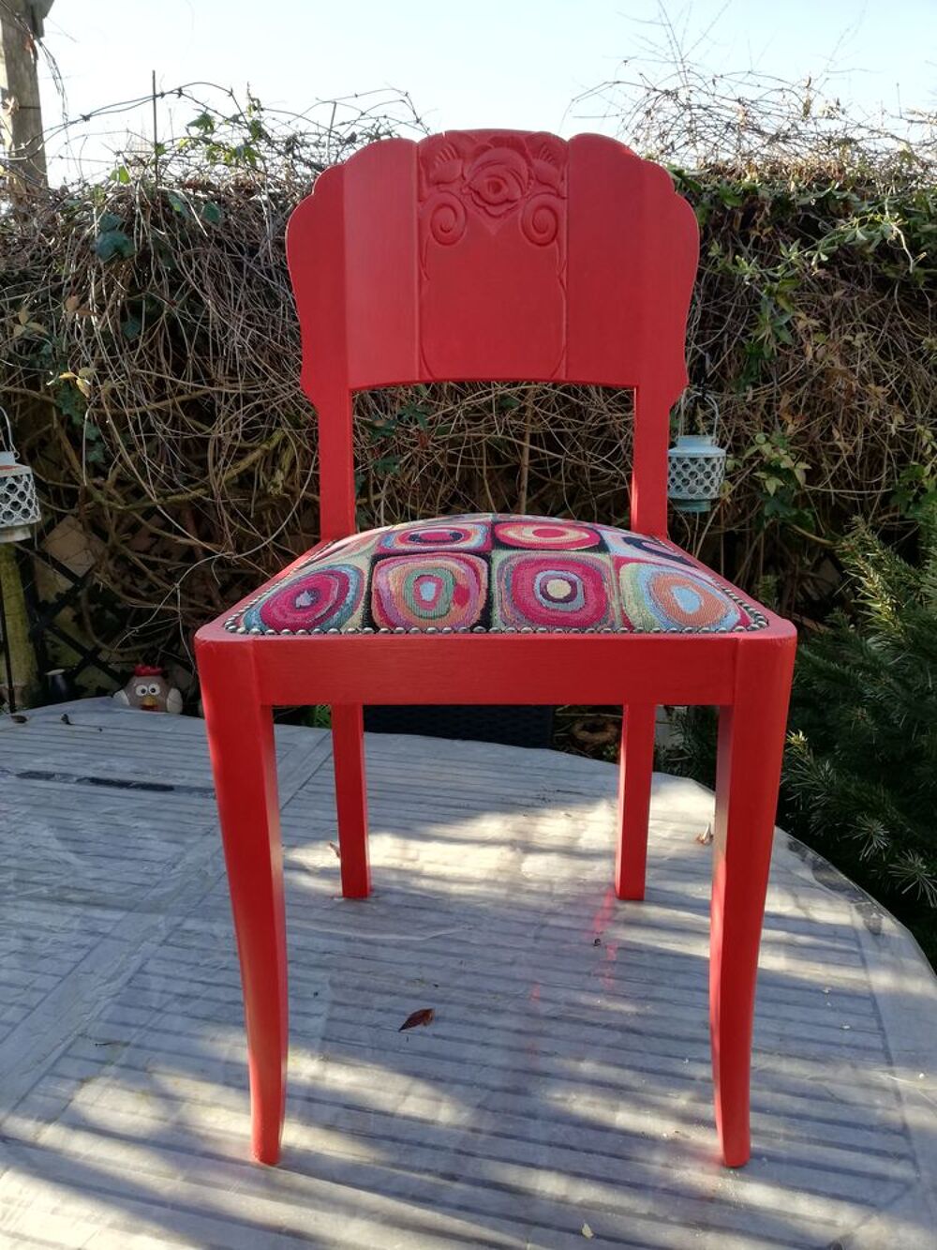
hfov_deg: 53.1
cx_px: 468
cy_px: 625
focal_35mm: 26
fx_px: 938
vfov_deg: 67.3
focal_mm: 3.81
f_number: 2.2
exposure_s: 1/197
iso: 50
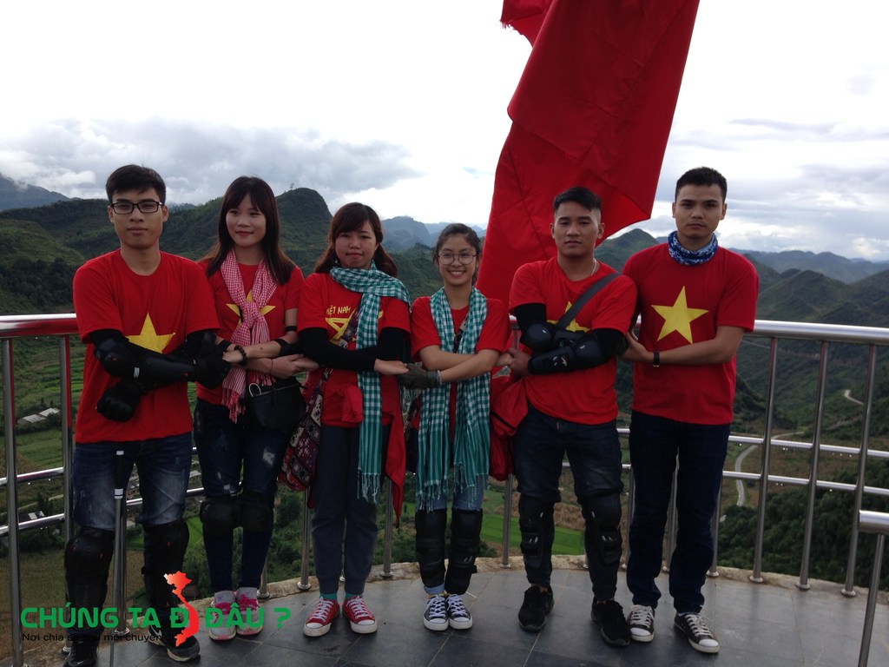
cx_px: 444
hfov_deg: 55.4
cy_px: 334
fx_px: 847
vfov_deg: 42.9
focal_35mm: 33
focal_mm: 4.12
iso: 50
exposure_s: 1/531
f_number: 2.4
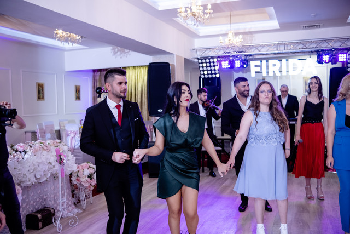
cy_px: 117
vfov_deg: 37.9
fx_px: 340
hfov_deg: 54.4
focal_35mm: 35
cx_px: 175
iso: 500
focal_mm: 23
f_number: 2
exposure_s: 1/200
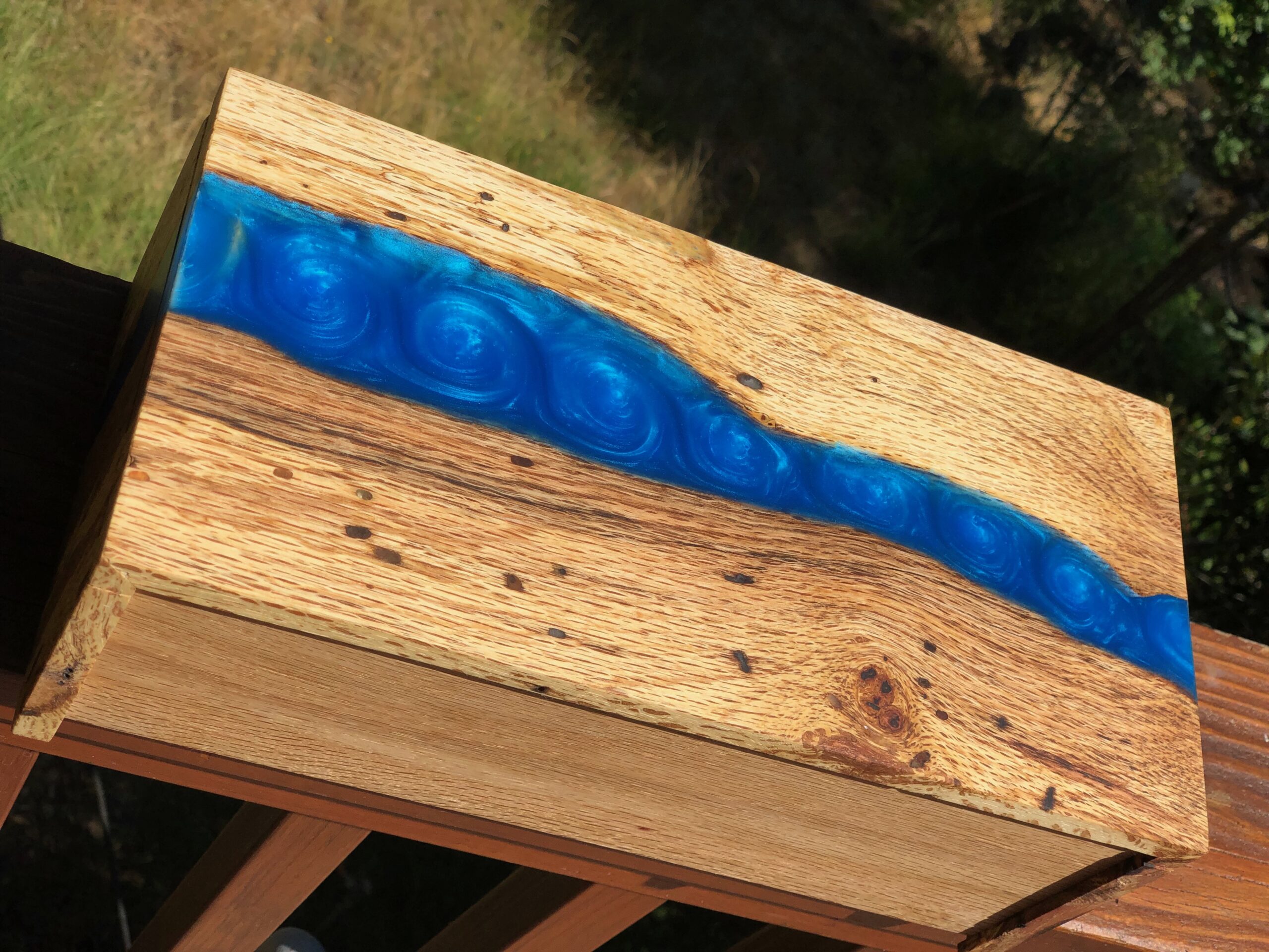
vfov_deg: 28.0
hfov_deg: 36.8
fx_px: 1906
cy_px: 476
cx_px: 634
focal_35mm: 52
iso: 16
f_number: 2.4
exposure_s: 1/1779
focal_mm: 6
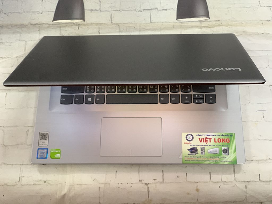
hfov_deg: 36.8
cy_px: 102
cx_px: 136
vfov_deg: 28.0
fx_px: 409
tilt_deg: -65.5
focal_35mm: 52
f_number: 2.4
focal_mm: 6
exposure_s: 1/50
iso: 320
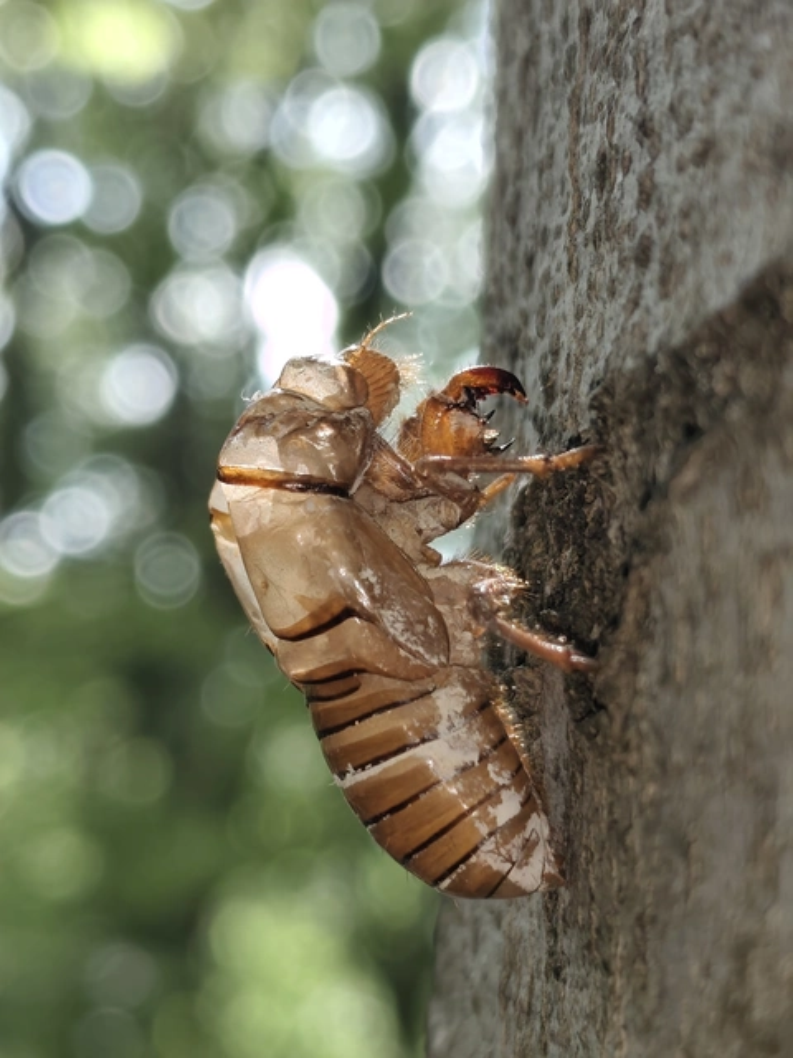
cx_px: 396
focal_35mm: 92
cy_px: 529
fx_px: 2810
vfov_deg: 21.3
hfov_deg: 16.1
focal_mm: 6.19
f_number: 1.65
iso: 160
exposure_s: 1/100
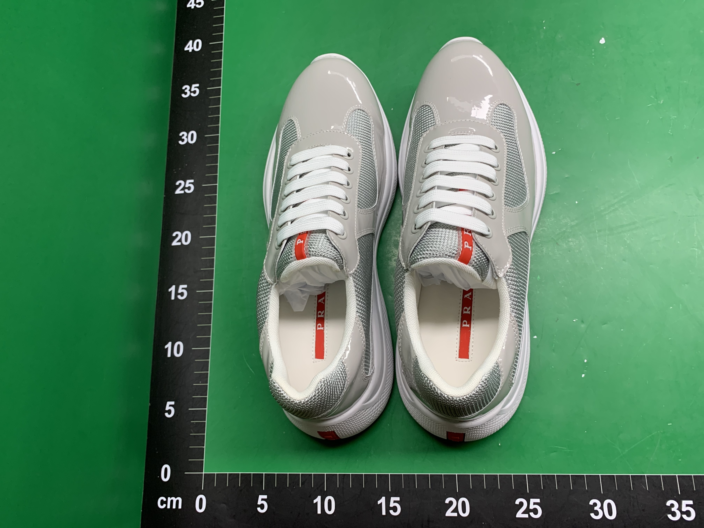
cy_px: 264
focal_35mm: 26
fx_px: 529
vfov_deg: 53.1
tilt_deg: -72.5
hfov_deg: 67.3
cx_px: 352
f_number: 1.8
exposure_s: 1/121
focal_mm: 4.25
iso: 80
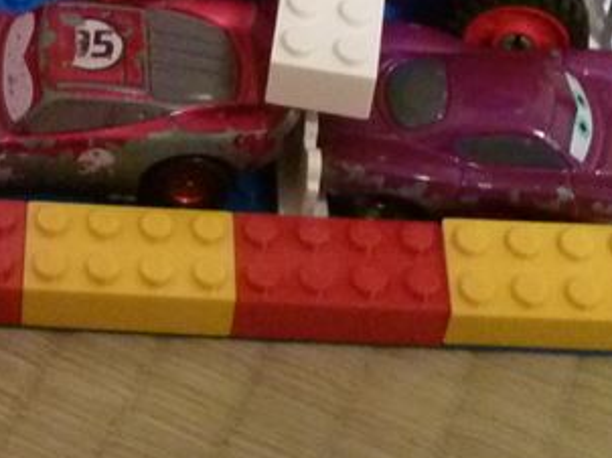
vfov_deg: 12.8
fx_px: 1873
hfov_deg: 18.3
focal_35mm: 106
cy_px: -330
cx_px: 57
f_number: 2.8
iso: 400
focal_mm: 4.5
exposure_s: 1/13
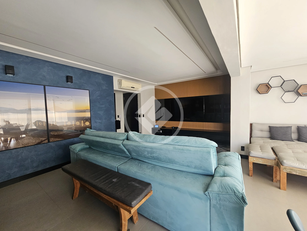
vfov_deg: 89.9
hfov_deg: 106.2
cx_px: 154
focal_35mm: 13
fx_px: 115
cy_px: 116
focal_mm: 2.2
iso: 100
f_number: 2.2
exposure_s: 1/60
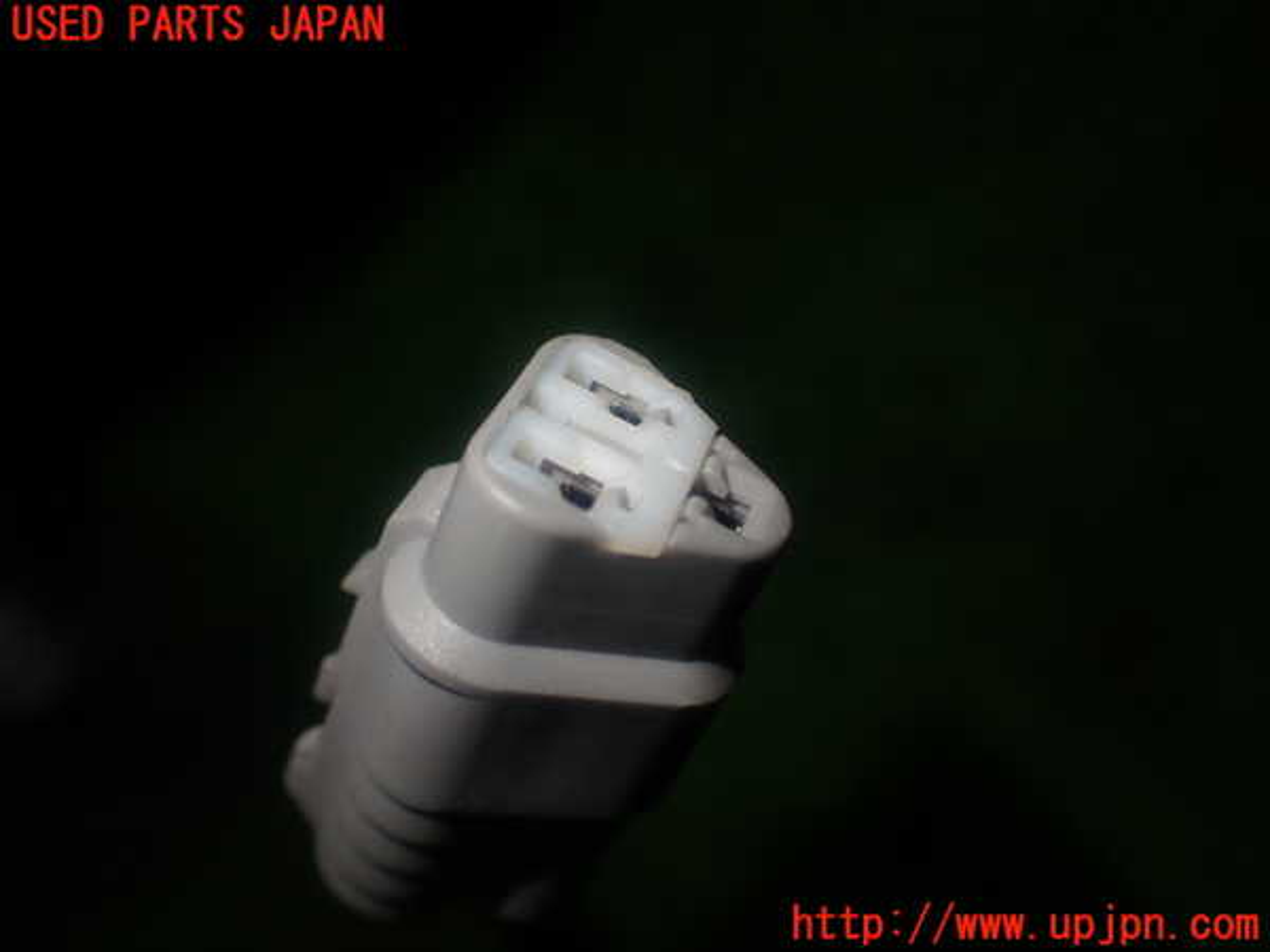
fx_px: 1394
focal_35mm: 38
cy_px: 476
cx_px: 635
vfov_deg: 37.7
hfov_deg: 49.0
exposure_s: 1/80
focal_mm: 6.83
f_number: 2.7
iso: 125
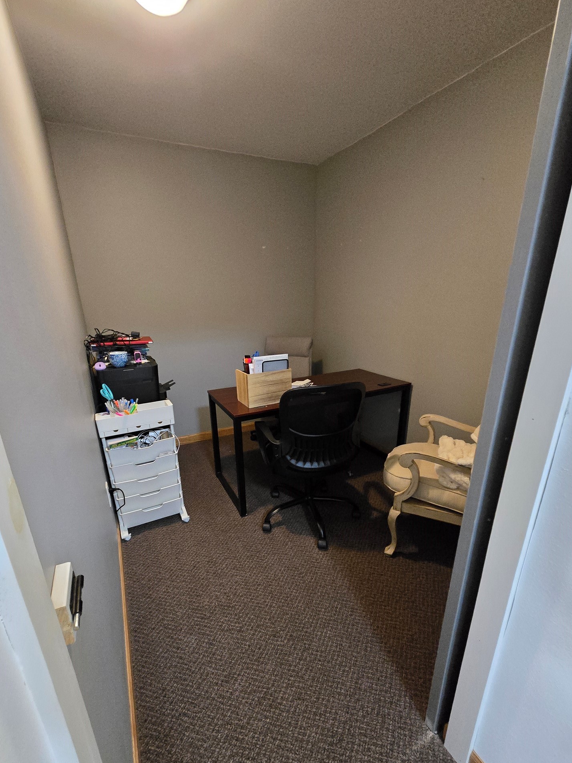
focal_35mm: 14
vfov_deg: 101.9
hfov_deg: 85.7
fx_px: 309
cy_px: 406
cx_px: 282
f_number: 2.2
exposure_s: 1/60
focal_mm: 2.2
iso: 1600
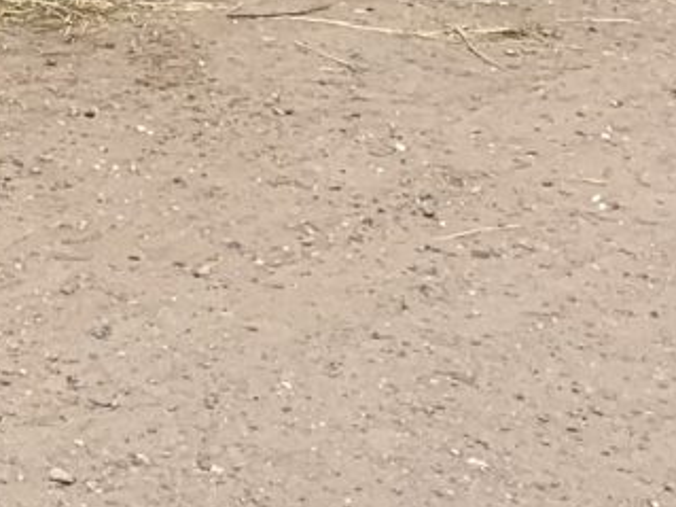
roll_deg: +0.3
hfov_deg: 10.3
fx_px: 3260
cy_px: -706
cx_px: -909
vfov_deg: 8.2
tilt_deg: -2.3
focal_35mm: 167
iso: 25
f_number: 1.8
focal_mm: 4.25
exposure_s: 1/2611
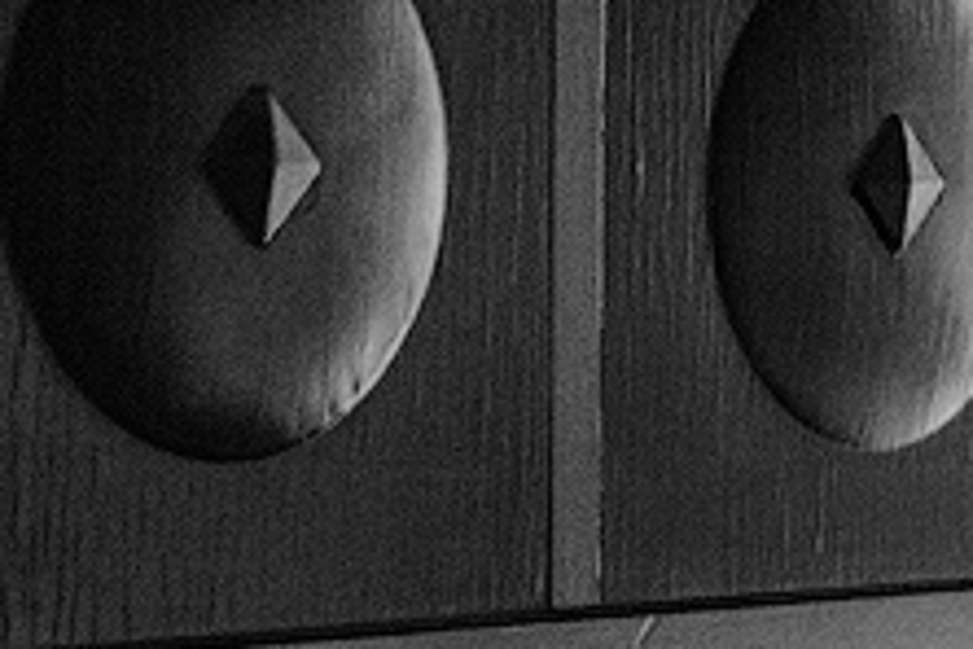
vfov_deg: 7.3
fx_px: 5108
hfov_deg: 10.0
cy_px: 86
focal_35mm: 189
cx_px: 1990
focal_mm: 35
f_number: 1.4
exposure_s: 1/125
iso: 100
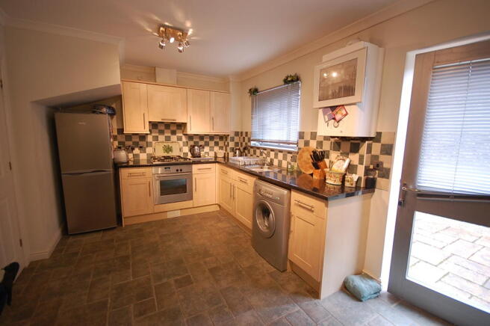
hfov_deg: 100.4
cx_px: 245
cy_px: 163
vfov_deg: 77.2
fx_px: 204
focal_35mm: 15
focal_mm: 10
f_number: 4
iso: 720
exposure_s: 1/30
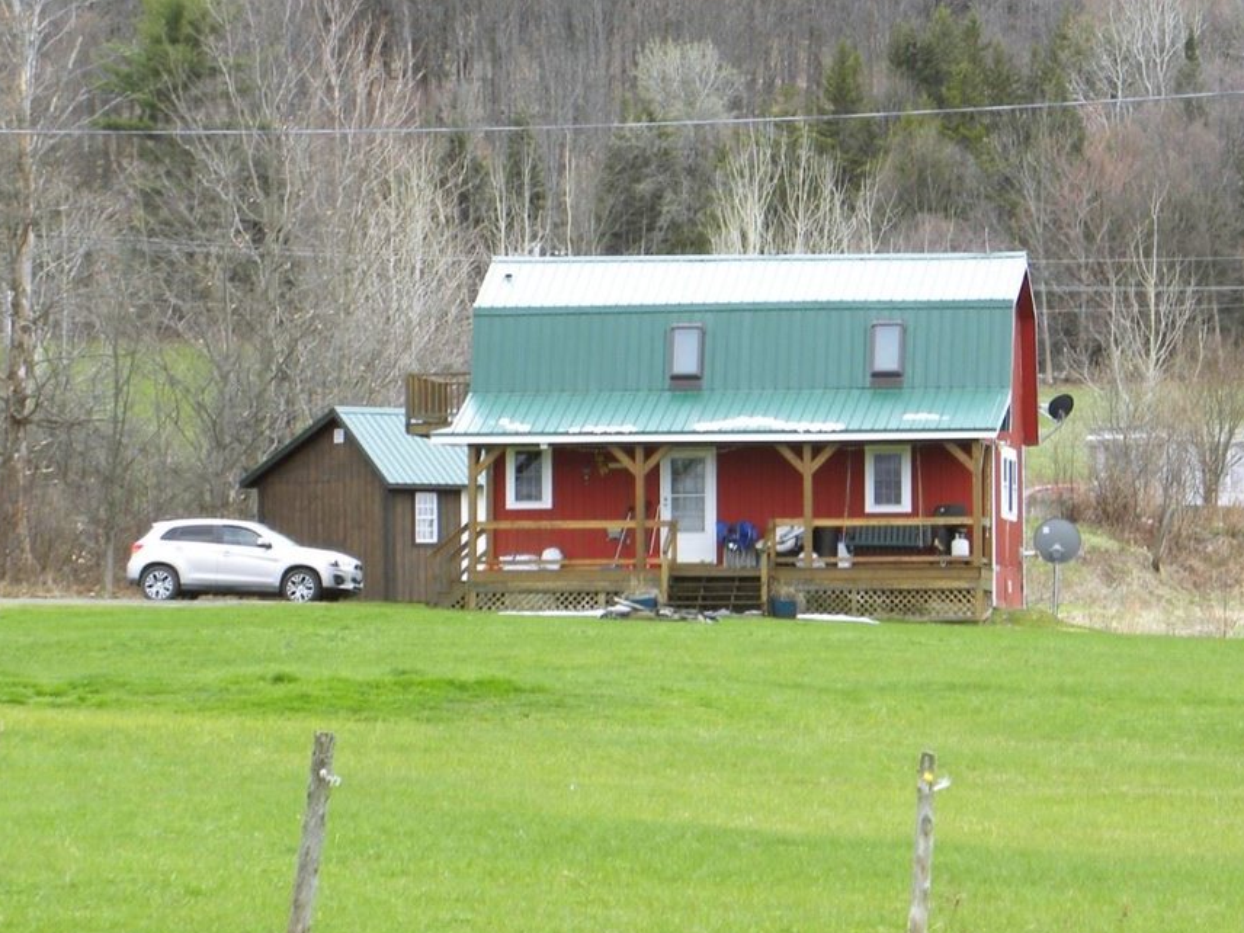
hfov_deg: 10.2
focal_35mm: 193
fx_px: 6936
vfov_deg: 7.7
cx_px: 799
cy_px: 417
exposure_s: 1/80
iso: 64
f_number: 5
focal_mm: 23
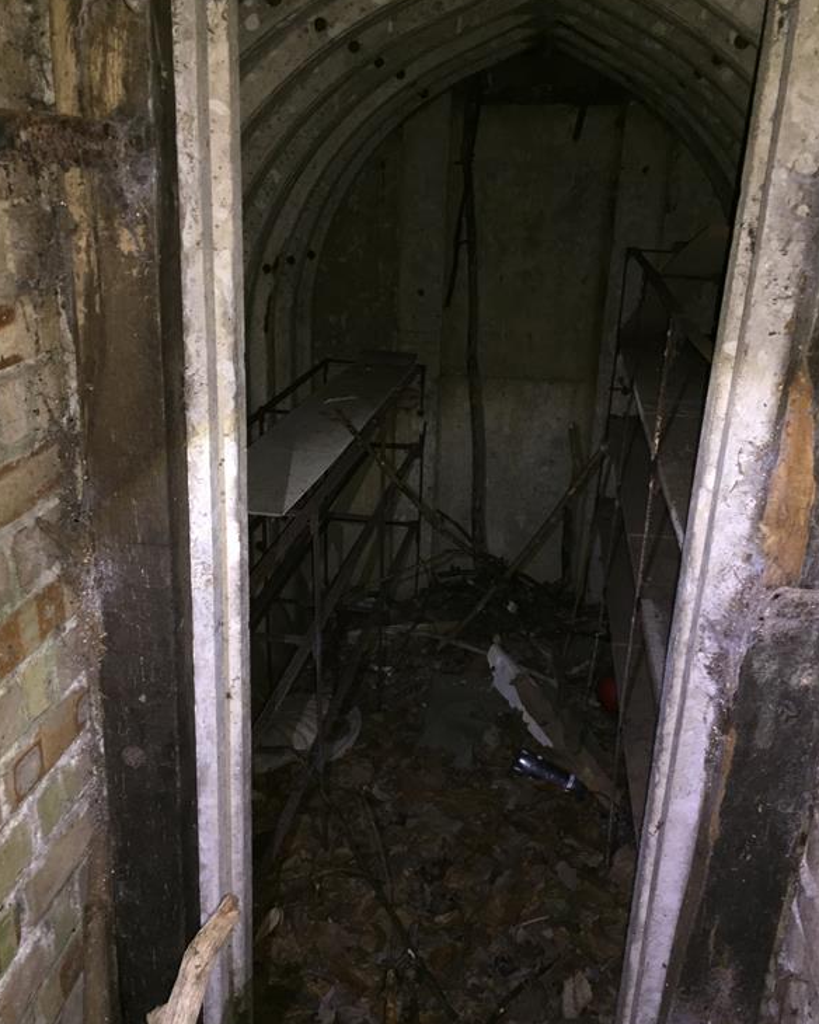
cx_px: 414
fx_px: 939
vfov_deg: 57.1
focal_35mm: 31
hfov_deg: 47.1
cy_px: 543
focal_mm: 4.15
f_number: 2.2
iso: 80
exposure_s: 1/17
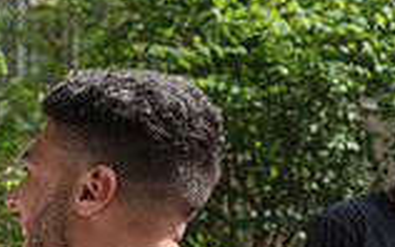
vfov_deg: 8.9
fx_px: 1551
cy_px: 348
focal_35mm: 144
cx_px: -236
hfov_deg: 13.5
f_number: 4.5
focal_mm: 35
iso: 250
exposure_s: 1/1000
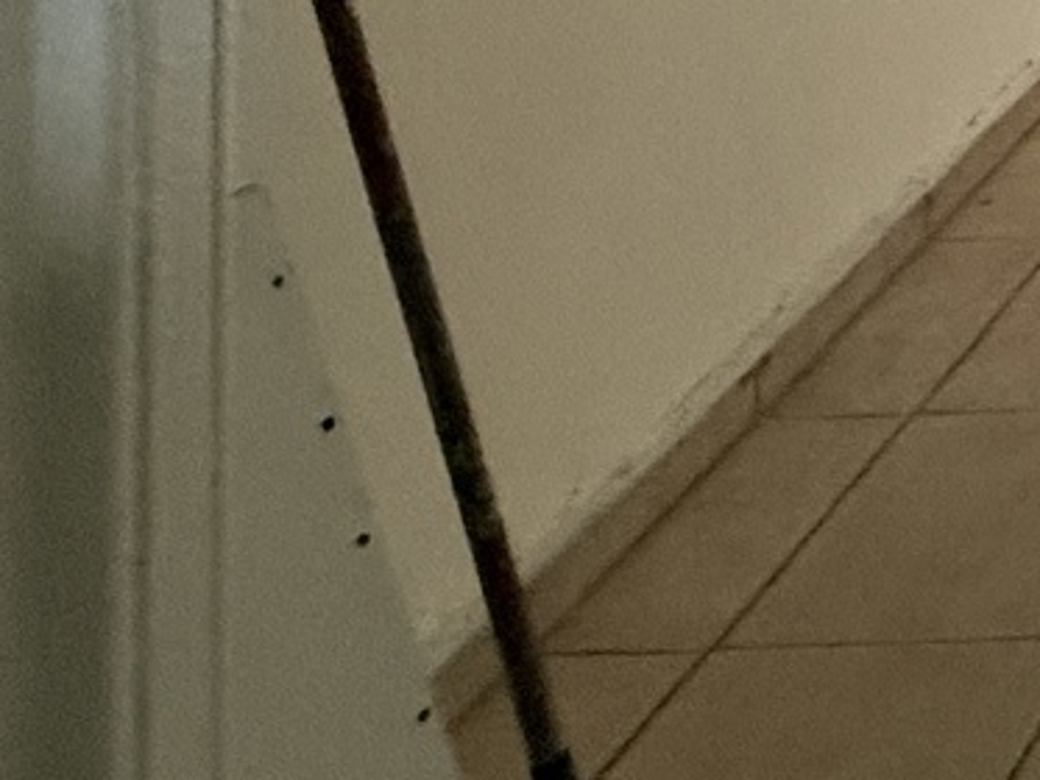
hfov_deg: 17.3
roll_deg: -0.6
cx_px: 2200
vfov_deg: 15.0
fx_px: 2164
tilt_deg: -0.7
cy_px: -939
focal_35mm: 72
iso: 250
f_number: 2.2
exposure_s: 1/100
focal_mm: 2.22
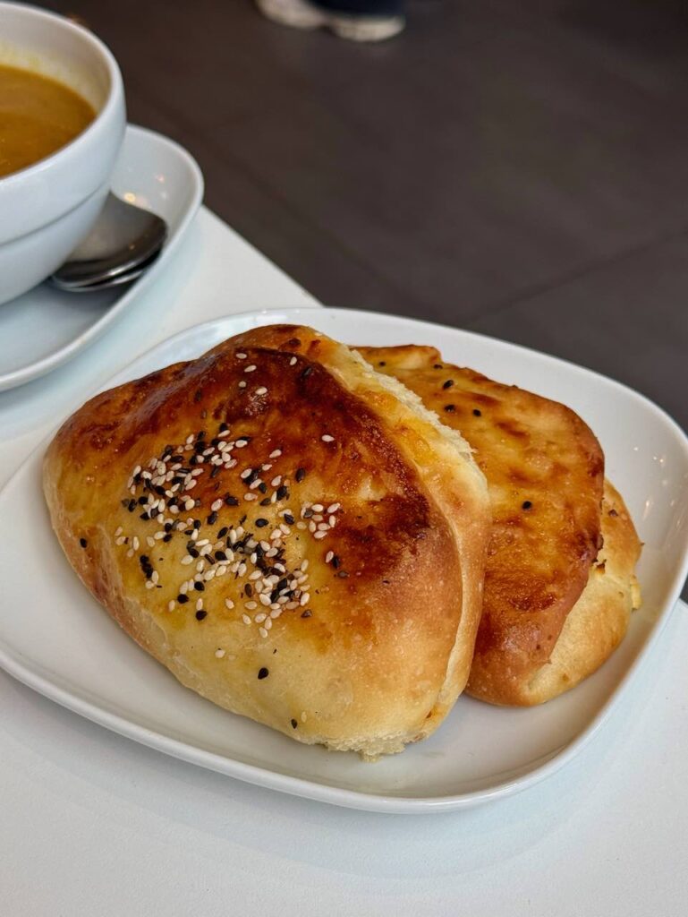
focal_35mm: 48
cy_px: 458
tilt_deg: -41.2
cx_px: 344
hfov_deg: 30.3
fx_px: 1271
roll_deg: +0.9
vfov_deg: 39.6
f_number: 1.78
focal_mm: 6.76
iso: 80
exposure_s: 1/290
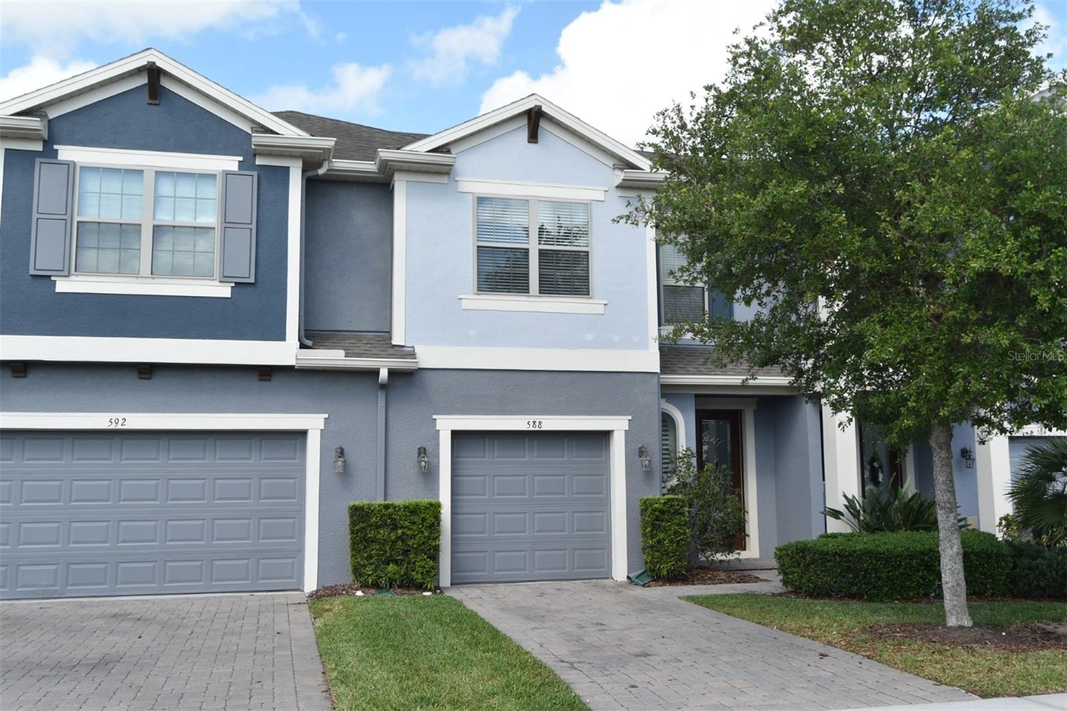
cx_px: 534
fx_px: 978
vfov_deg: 40.0
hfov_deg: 57.2
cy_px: 356
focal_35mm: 33
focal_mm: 22
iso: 200
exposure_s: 1/250
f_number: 8
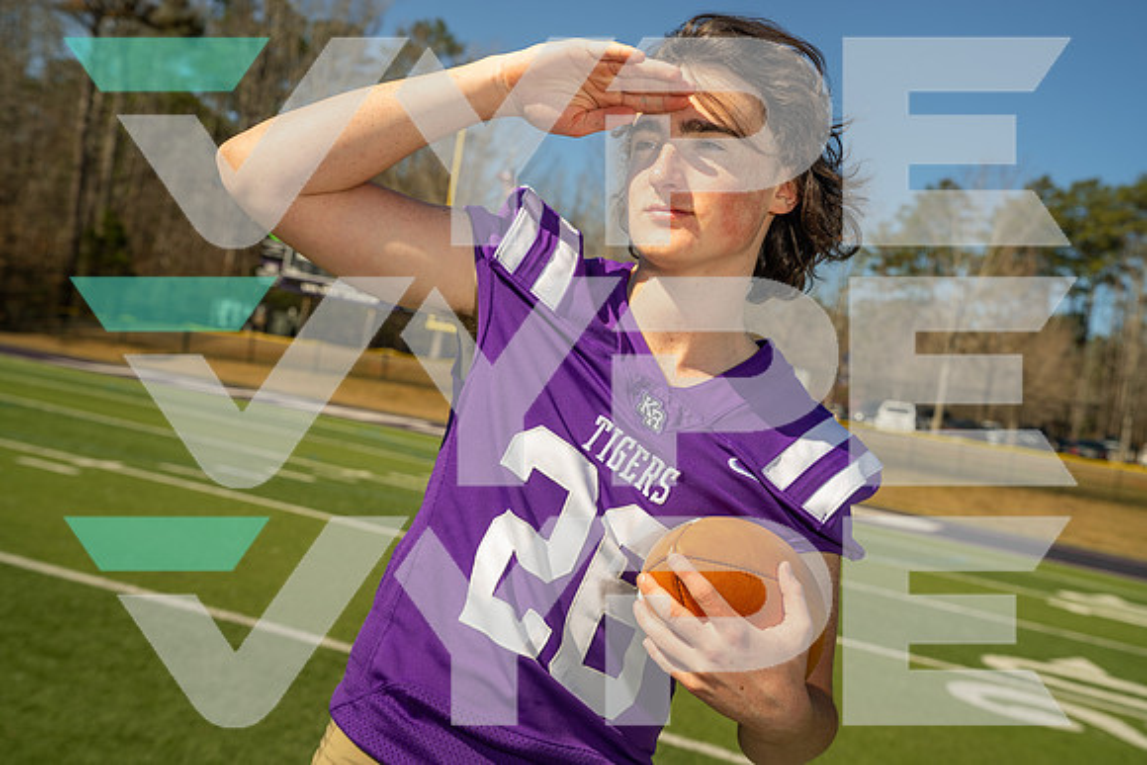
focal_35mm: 44
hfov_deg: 44.5
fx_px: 1402
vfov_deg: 30.5
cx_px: 574
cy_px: 382
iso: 100
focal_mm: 44
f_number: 5.6
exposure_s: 1/125
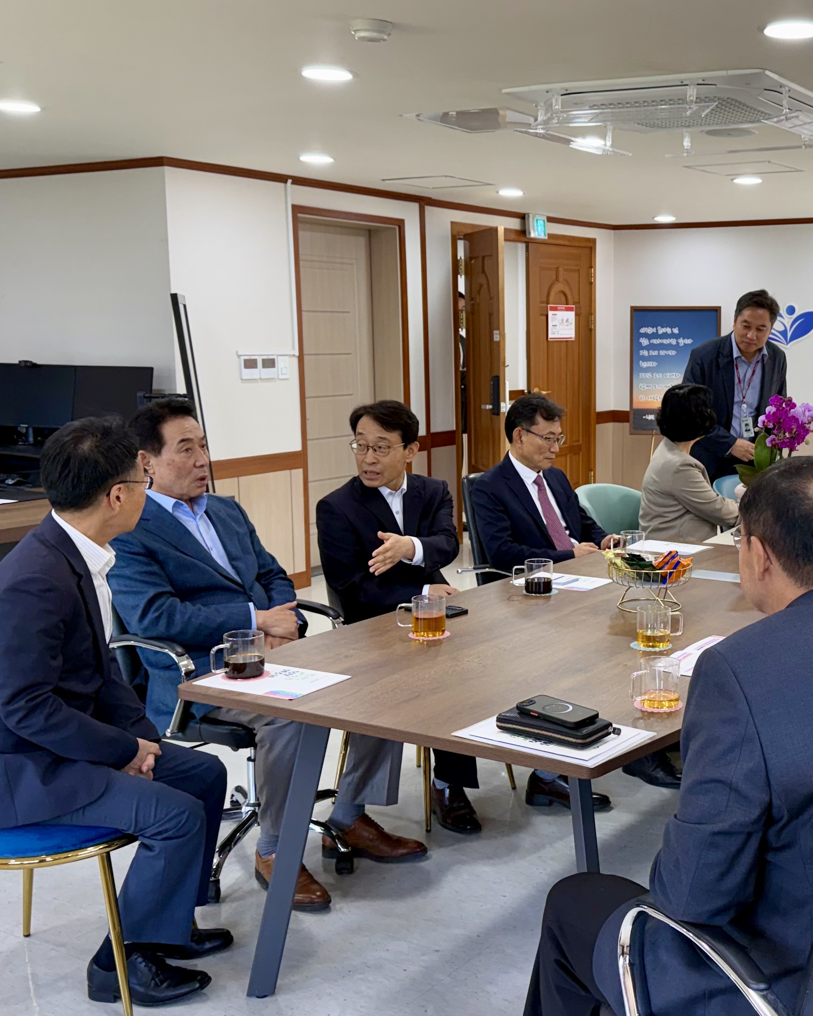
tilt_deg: -8.9
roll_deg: -0.6
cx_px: 632
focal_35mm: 41
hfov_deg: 35.5
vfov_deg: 44.8
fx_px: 1233
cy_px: 512
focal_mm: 6.76
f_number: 1.78
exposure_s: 1/120
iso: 100
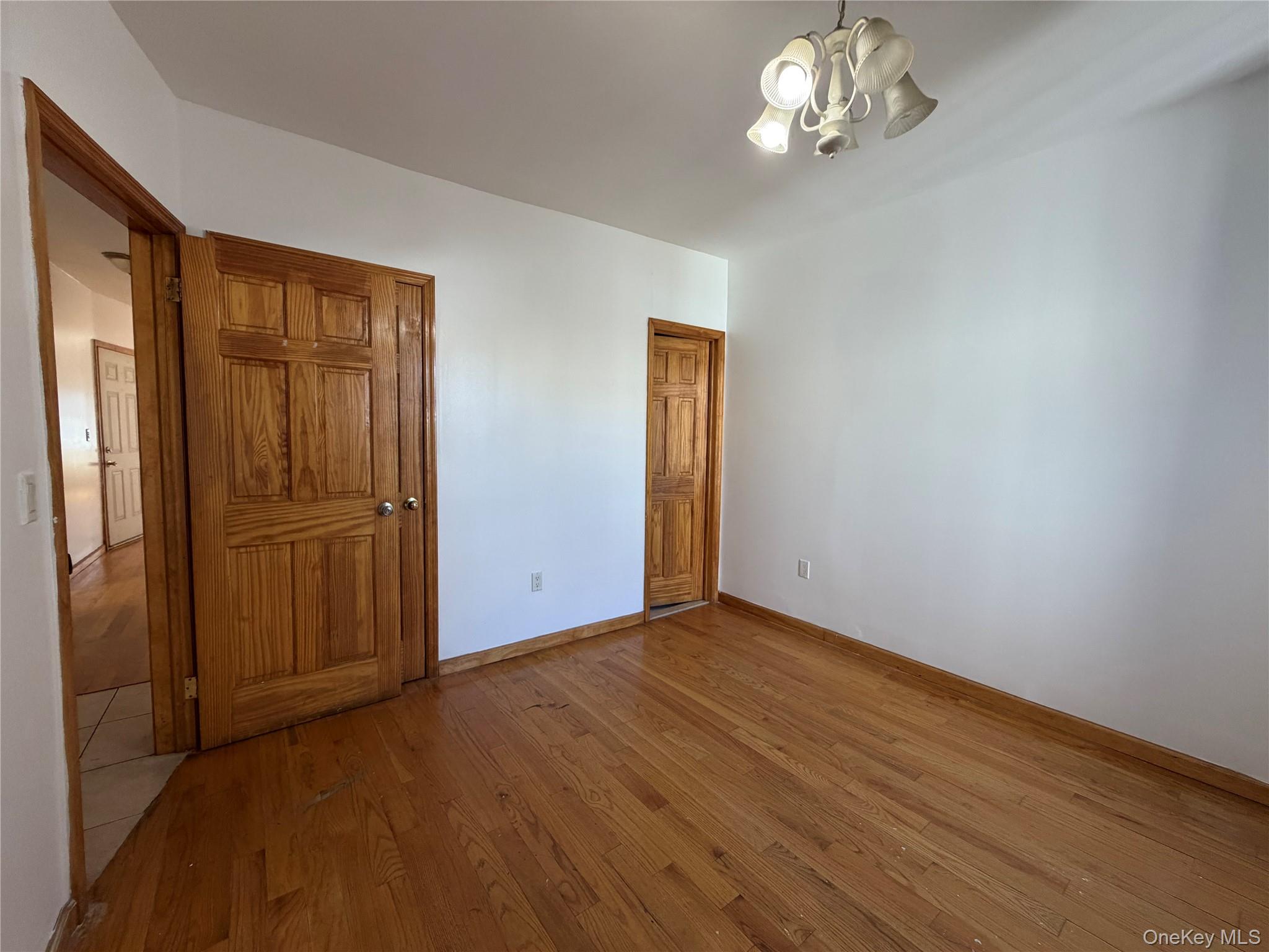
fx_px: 513
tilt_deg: -3.7
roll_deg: -1.4
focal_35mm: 14
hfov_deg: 102.1
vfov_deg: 85.7
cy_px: 476
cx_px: 634
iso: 250
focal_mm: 2.22
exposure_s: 1/120
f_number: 2.2
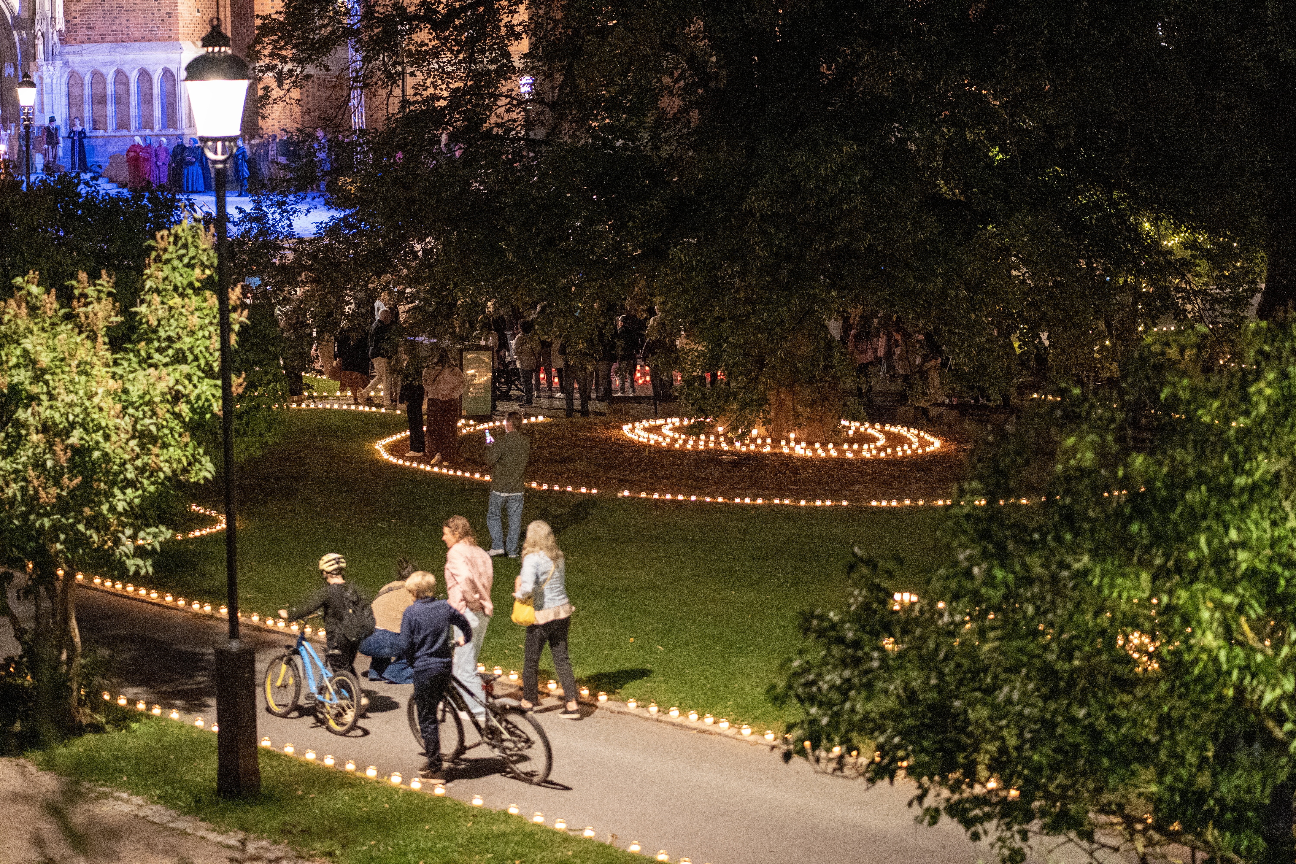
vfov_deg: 16.1
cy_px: 432
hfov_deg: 23.9
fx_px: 3060
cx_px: 648
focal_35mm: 85
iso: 12800
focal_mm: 85
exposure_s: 1/50
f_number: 1.8
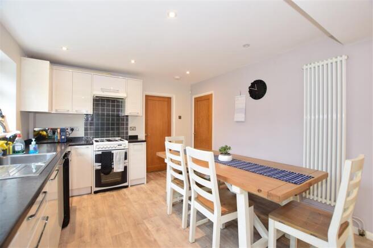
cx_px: 186
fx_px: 155
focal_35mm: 15
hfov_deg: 100.4
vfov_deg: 77.3
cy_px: 124
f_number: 5.6
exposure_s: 1/13
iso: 400
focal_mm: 10
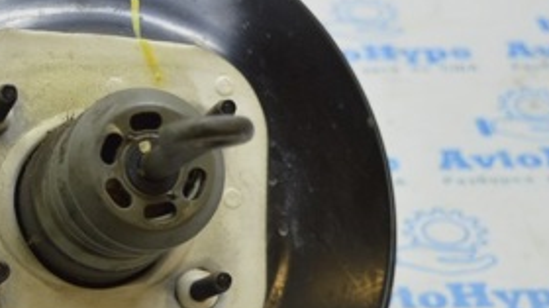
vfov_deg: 11.6
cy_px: 217
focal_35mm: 104
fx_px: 1516
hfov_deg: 20.2
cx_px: 69
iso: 400
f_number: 4.2
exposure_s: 1/40
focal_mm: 29
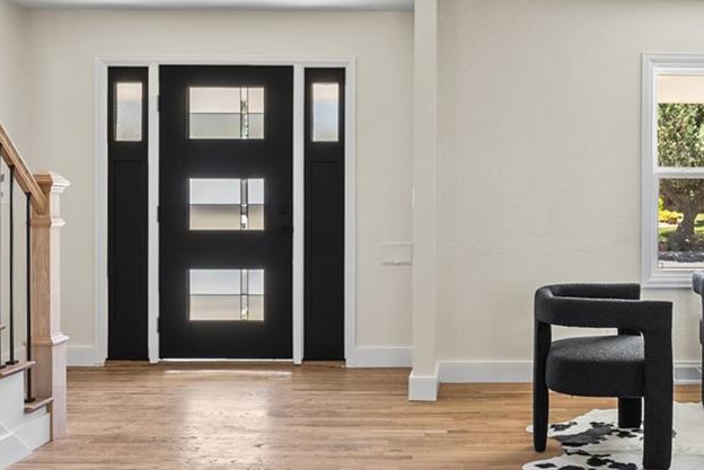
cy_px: 218
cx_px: 491
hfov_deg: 46.3
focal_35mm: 41
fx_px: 802
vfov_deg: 32.7
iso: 200
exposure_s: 1/2.5
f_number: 8
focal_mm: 16
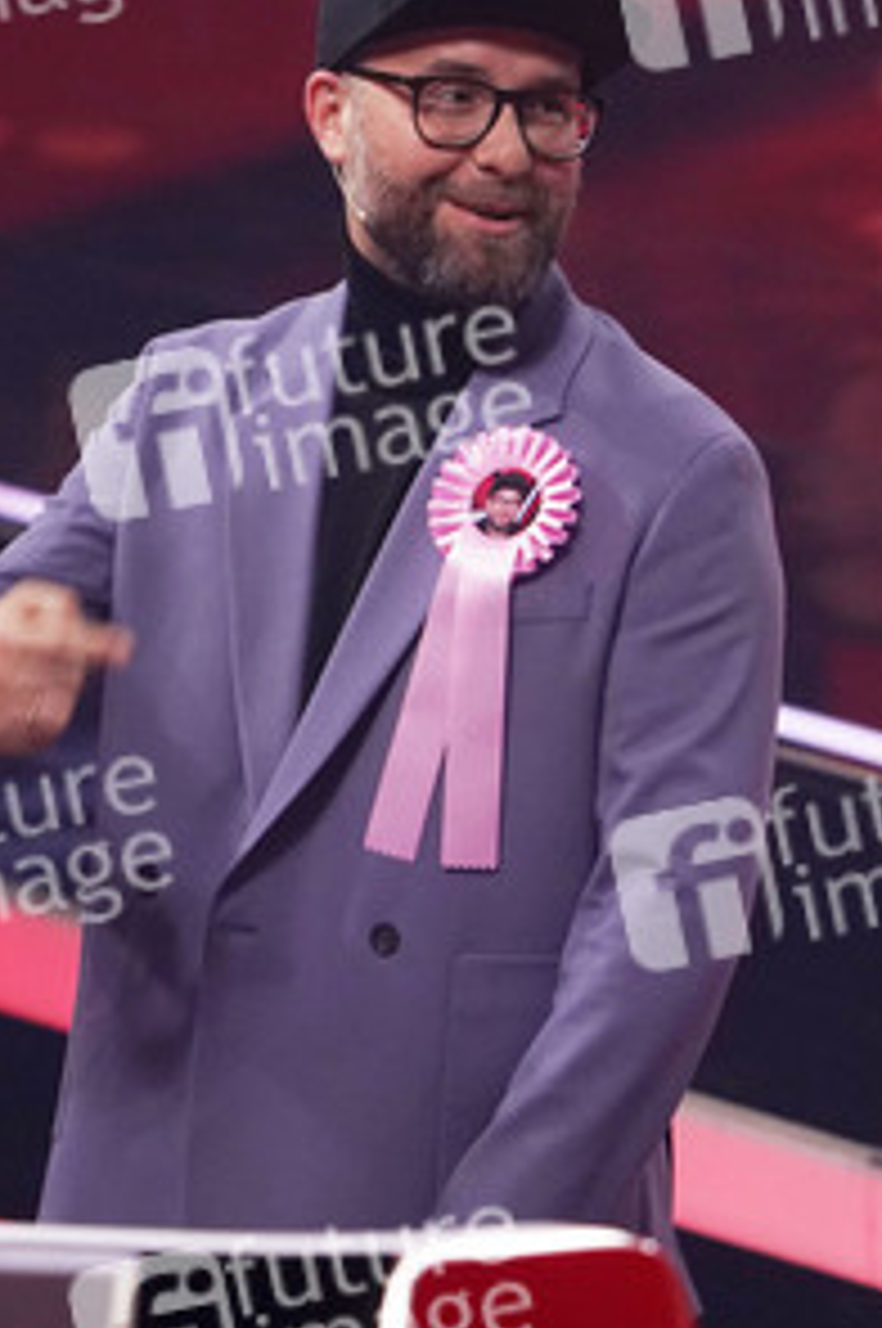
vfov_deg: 4.4
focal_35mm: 471
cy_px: 639
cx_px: 432
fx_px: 17349
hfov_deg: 2.9
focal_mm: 347
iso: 4000
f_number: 6.3
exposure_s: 1/160
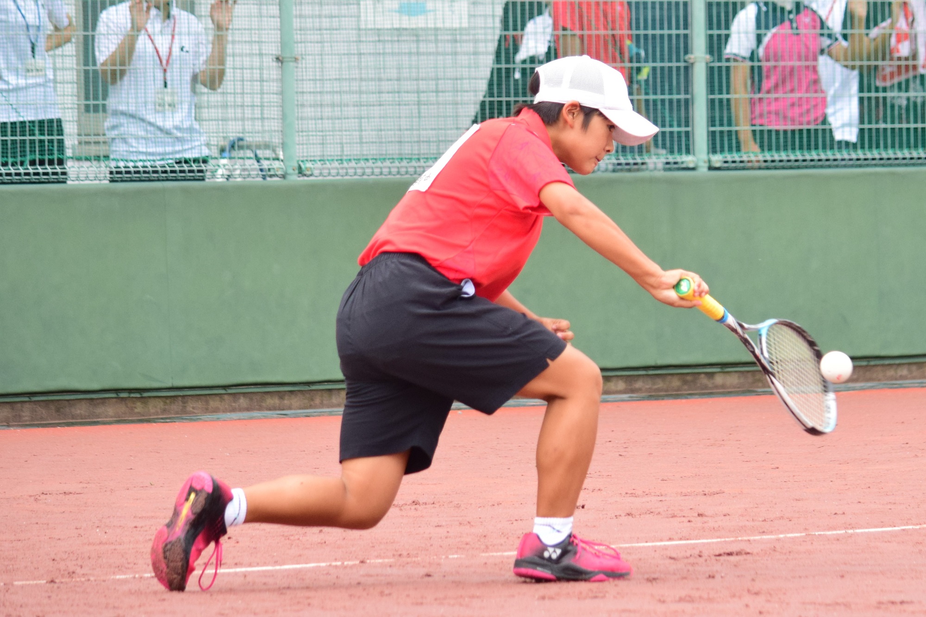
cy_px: 308
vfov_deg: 8.3
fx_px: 4244
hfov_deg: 12.5
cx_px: 463
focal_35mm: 165
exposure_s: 1/1250
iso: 800
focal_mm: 110
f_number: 4.8
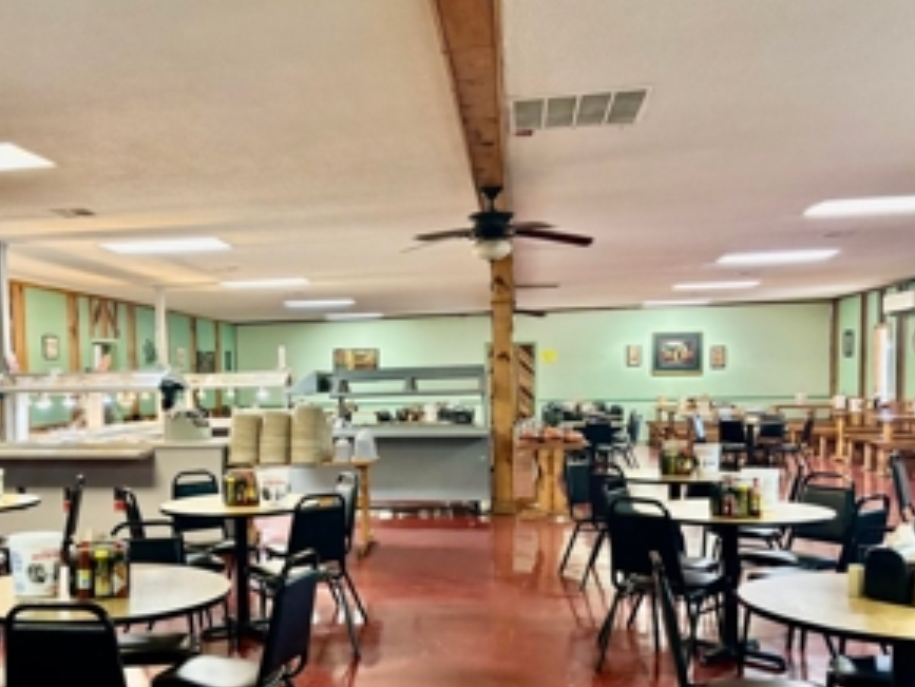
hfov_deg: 50.2
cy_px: 427
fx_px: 952
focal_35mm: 36
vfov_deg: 39.4
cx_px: 291
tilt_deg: -2.9
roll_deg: +1.0
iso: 400
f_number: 1.6
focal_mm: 5.96
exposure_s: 1/60
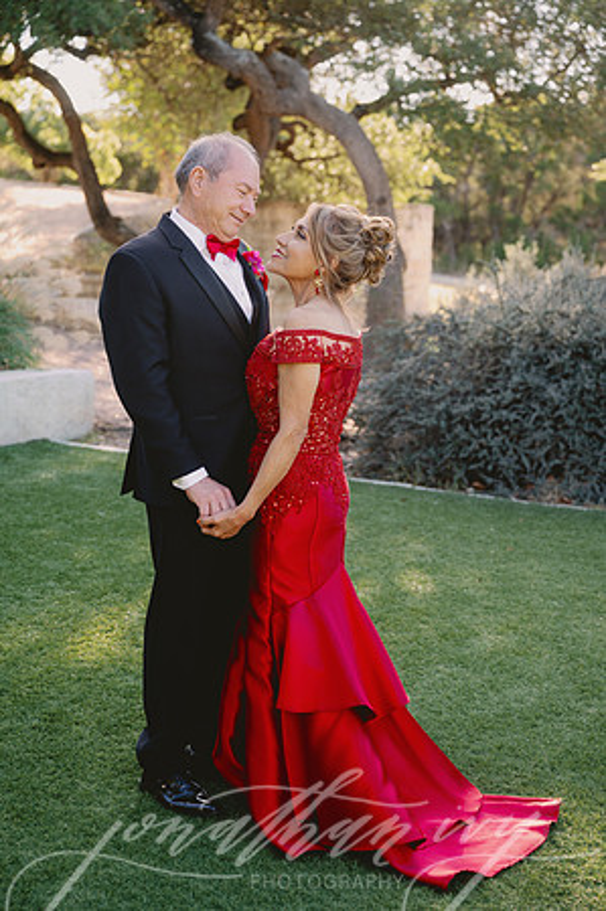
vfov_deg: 34.0
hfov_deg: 22.9
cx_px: 303
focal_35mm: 59
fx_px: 1493
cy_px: 456
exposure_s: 1/125
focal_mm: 59
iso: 100
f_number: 3.5
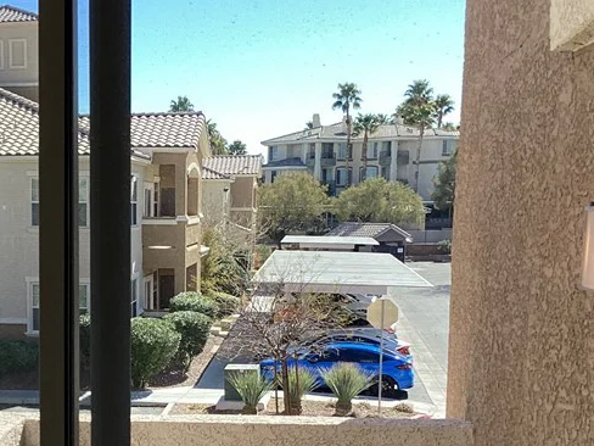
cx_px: 90
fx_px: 1115
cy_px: 368
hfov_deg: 28.9
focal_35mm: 65
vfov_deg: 22.2
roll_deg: -0.2
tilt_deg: -9.6
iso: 25
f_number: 2.4
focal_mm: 3.3
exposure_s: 1/458
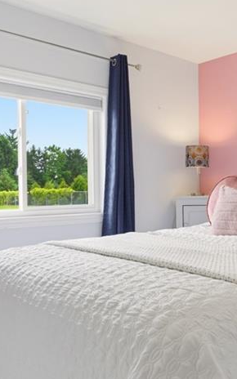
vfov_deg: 51.5
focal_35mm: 38
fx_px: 393
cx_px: 244
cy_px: 192
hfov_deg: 30.8
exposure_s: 1/8
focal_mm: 16.9
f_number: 9
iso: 400
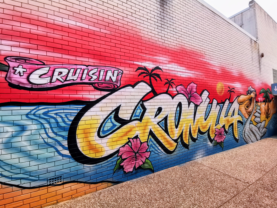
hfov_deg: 94.5
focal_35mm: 16
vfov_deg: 78.1
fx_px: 128
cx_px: 138
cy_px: 104
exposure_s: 1/1422
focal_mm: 2.35
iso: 50
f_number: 2.2
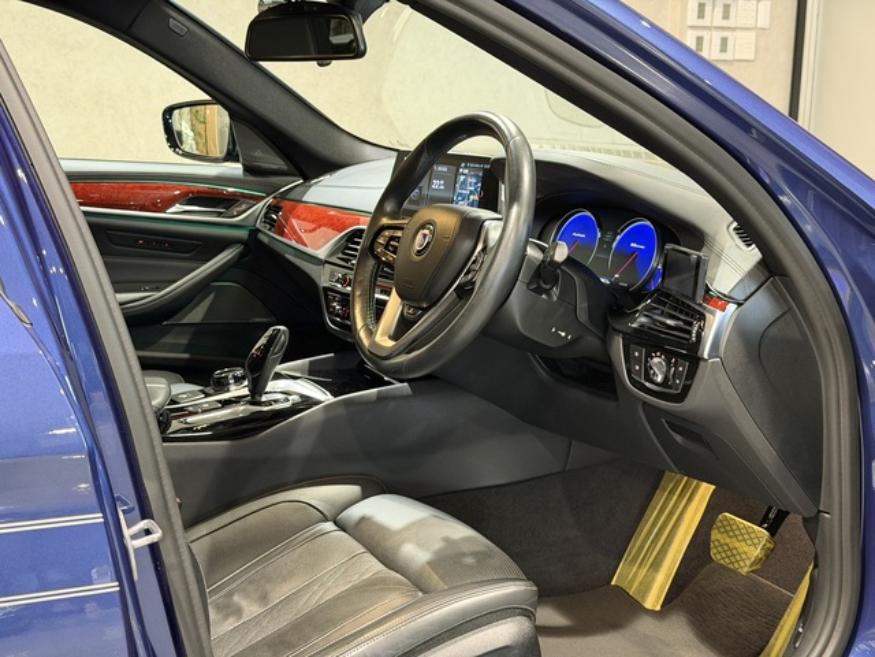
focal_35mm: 48
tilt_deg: -12.1
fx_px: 1213
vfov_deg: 30.3
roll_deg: -0.4
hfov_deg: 39.7
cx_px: 438
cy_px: 328
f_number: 1.78
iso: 500
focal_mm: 6.76
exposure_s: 1/30
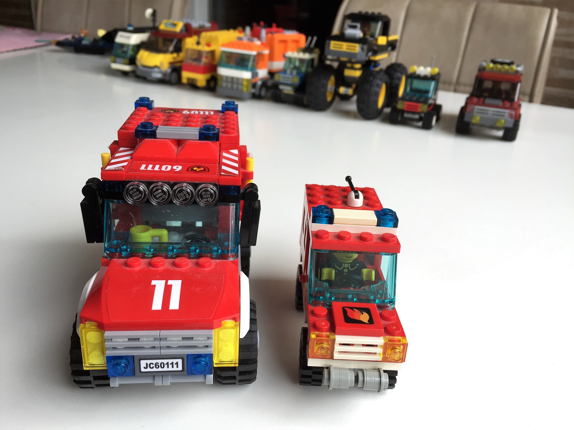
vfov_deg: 48.2
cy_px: 215
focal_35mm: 29
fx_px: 481
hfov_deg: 61.7
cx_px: 287
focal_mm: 4.15
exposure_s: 1/100
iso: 32
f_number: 2.2
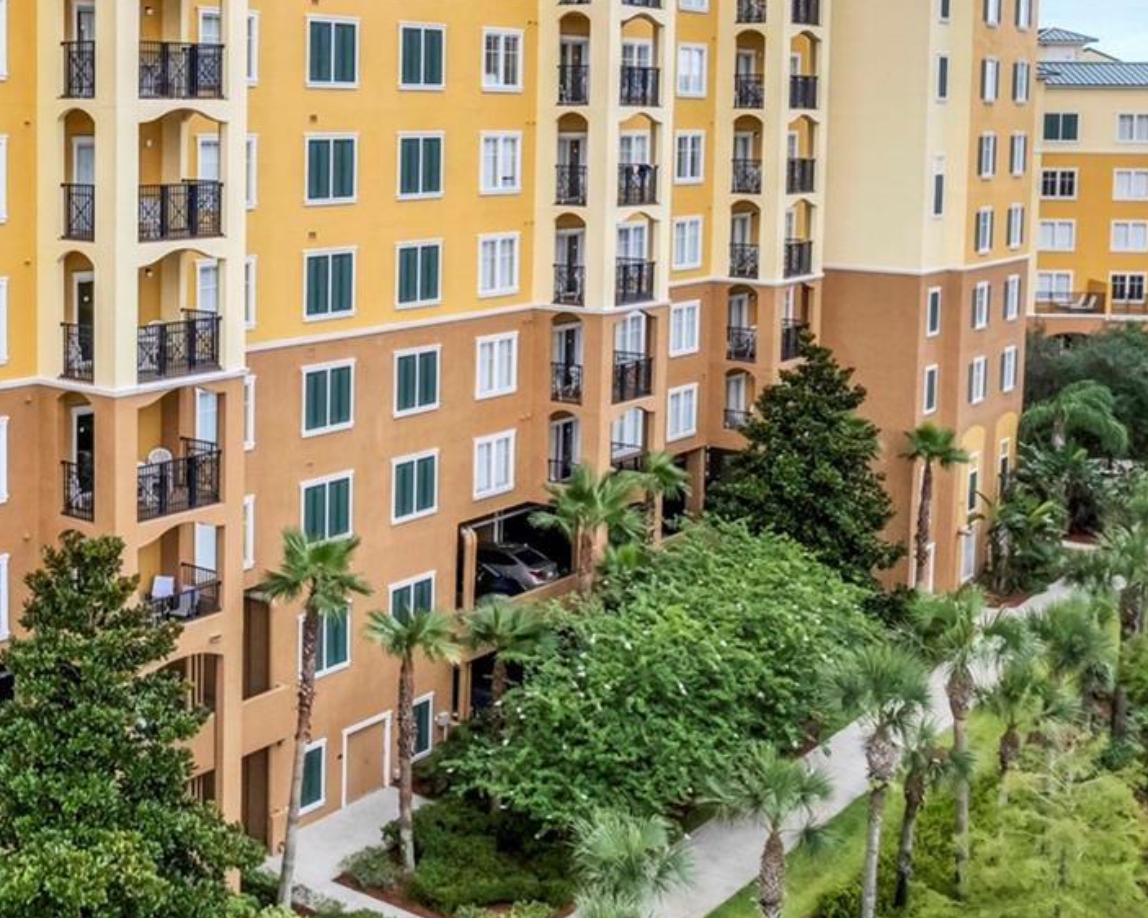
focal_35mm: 47
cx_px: 158
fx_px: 1596
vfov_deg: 31.5
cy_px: 236
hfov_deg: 37.5
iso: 120
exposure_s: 1/80
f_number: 2.8
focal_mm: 8.38
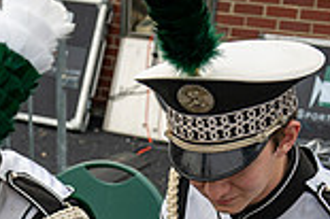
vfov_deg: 13.7
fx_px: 824
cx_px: 83
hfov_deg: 22.4
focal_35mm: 90
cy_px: 377
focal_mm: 24
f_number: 2.8
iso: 200
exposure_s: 1/500
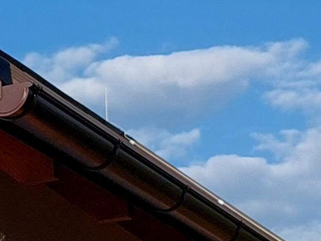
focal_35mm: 168
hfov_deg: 11.1
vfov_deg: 8.6
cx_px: -210
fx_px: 1557
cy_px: 380
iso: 40
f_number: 1.8
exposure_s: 1/2309
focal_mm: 5.23
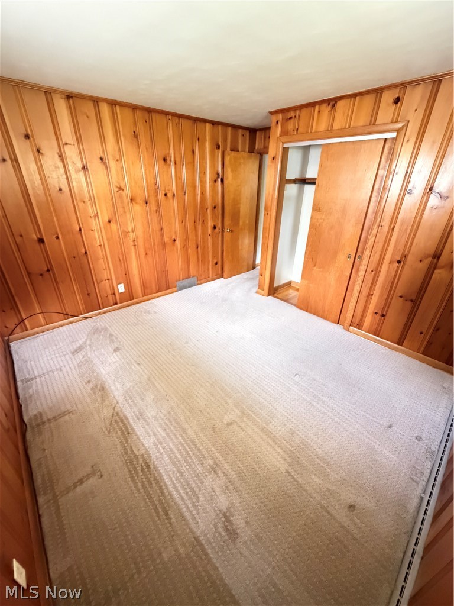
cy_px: 303
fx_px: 245
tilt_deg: -27.7
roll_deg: -1.6
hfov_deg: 85.7
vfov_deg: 102.1
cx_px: 227
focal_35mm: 14
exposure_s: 1/34
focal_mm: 2.22
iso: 1600
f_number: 2.2
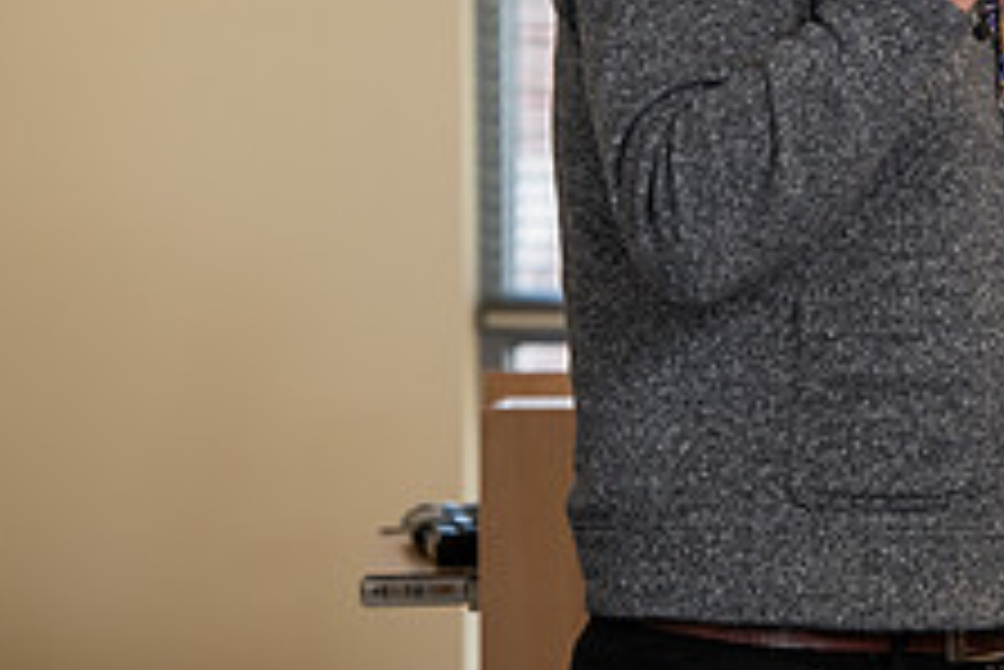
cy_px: -52
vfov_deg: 3.4
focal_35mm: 403
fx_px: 11246
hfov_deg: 5.1
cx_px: 986
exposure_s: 1/200
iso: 640
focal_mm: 155
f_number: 4
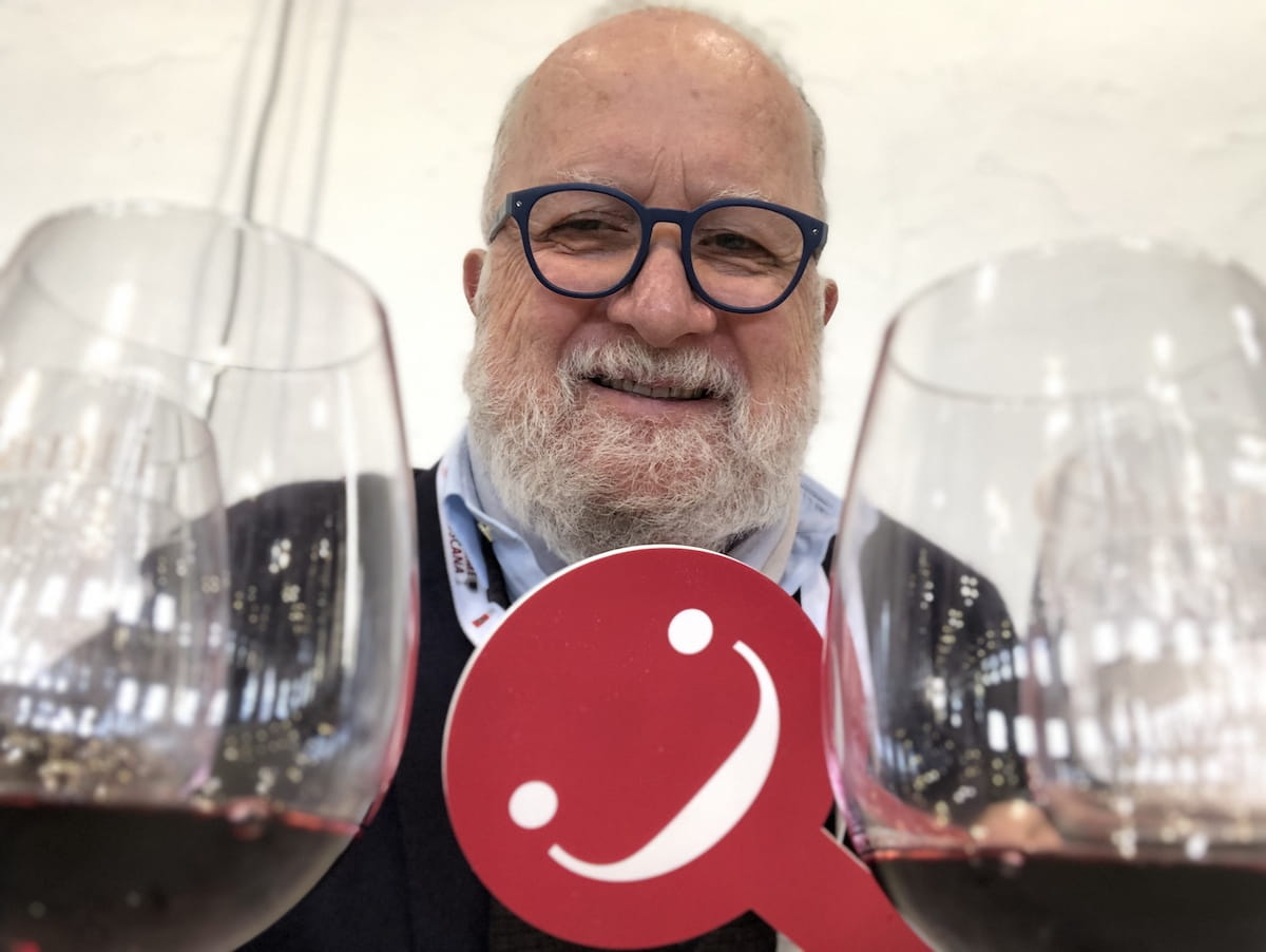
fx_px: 1171
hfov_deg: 56.8
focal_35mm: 32
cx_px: 633
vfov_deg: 44.2
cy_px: 476
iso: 80
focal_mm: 2.87
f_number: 2.2
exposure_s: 1/33
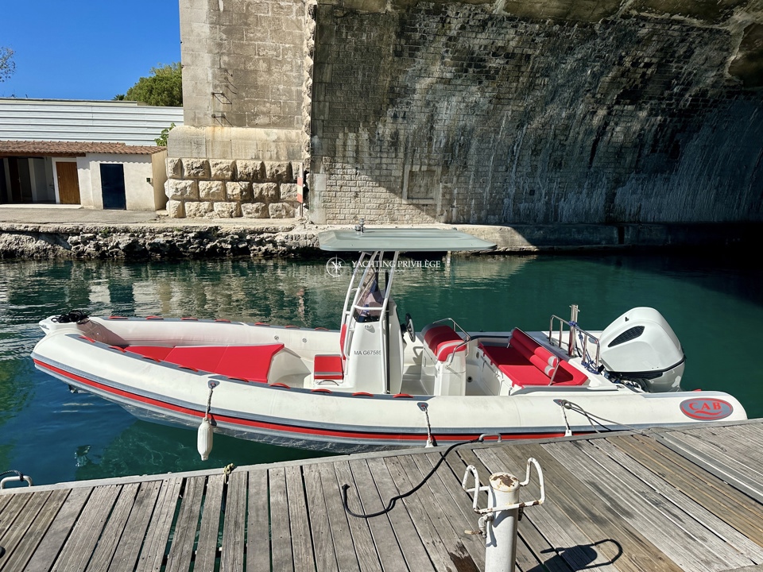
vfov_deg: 56.8
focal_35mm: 24
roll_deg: -1.4
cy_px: 286
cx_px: 382
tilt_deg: -9.8
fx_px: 529
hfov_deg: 71.6
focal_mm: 6.86
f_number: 1.78
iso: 80
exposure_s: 1/6623
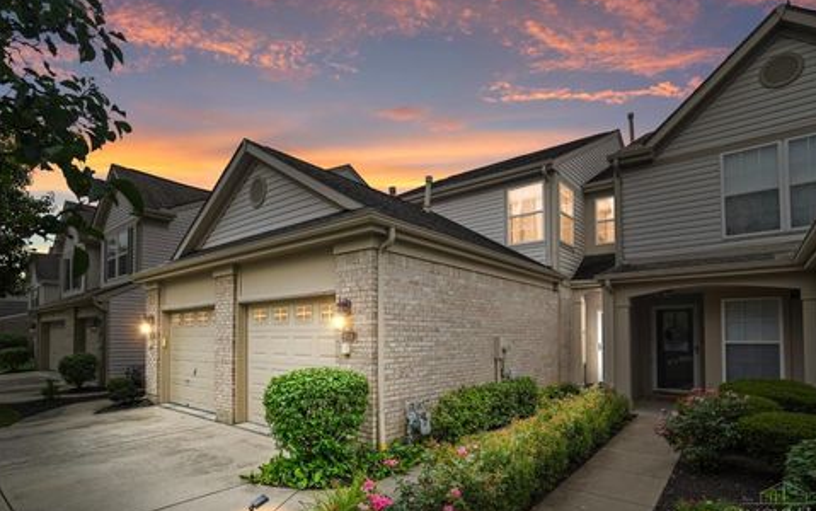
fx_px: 378
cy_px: 256
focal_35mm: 17
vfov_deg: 68.1
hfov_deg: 94.3
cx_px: 411
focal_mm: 16
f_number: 5.6
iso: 100
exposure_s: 1/640
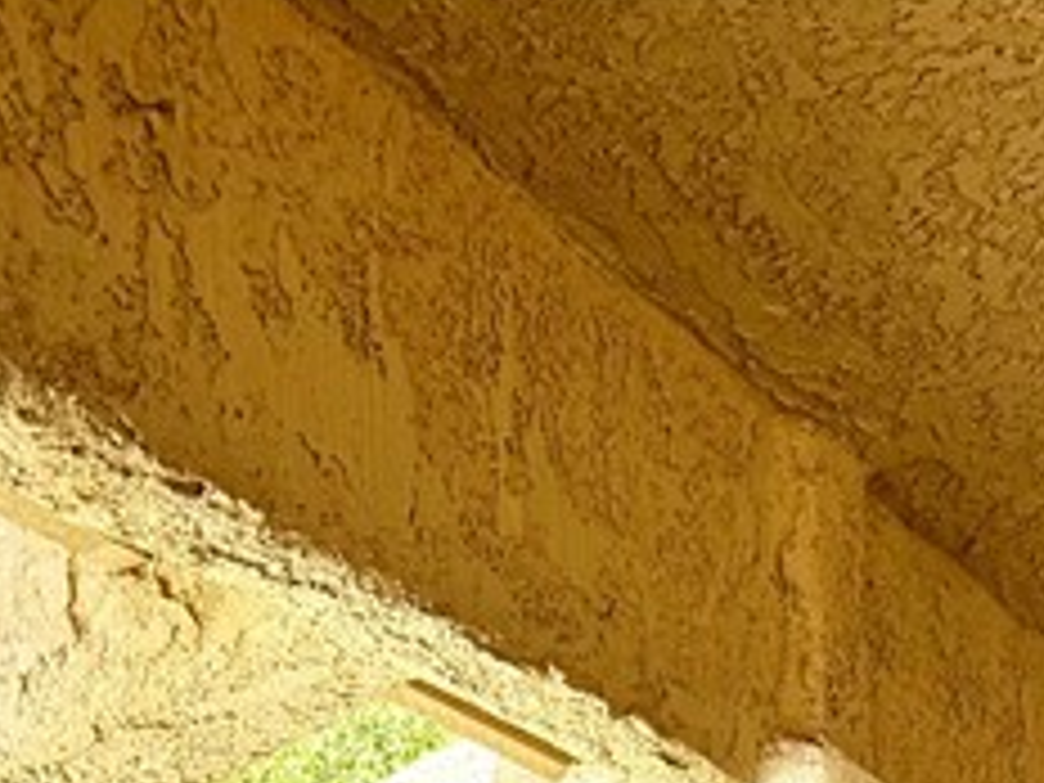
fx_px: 3197
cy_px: 1678
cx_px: 1498
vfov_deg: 12.1
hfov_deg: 17.0
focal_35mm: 106
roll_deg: -0.1
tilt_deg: -4.7
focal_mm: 6.76
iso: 80
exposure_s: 1/832
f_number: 1.78
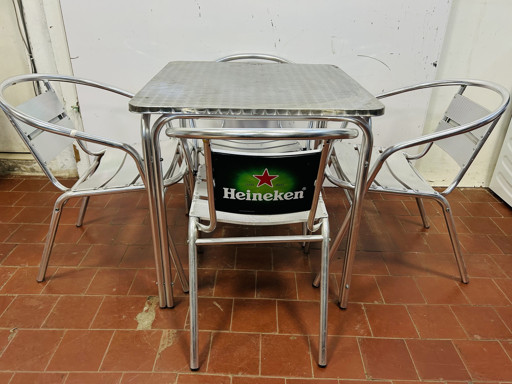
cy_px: 192
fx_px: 385
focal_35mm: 26
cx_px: 256
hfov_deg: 67.3
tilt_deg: -26.9
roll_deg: -1.3
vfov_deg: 53.1
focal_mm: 5.7
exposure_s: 1/50
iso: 160
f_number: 1.5
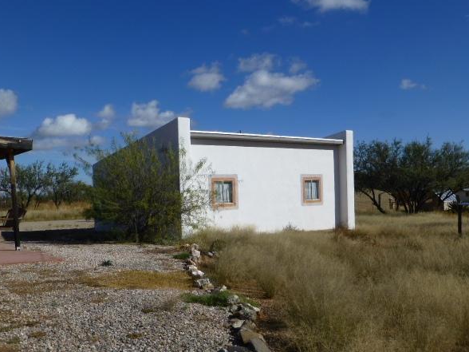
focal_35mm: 37
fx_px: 501
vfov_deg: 38.6
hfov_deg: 50.1
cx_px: 219
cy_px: 188
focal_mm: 6.1
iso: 100
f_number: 3.7
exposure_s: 1/2000
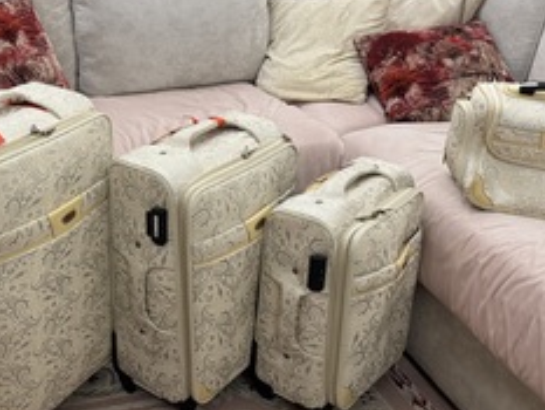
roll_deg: +0.7
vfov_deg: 30.8
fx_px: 740
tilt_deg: -30.7
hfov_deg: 39.0
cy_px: 257
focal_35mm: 47
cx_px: 116
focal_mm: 6.76
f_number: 1.78
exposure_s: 1/60
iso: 500
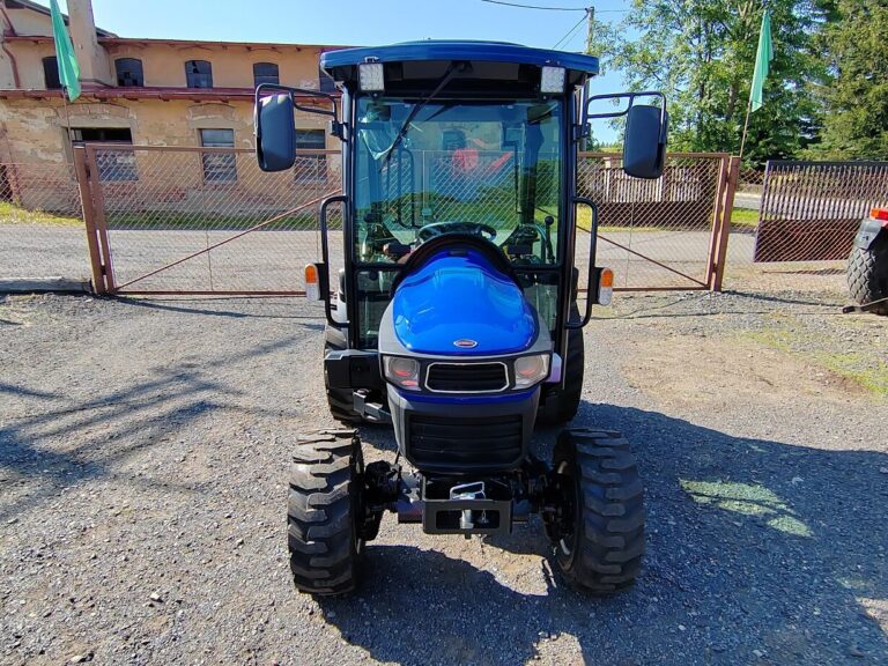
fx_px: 641
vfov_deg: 54.9
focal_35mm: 25
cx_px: 444
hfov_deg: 69.4
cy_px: 333
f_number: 2.2
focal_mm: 2.16
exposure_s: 1/640
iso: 100
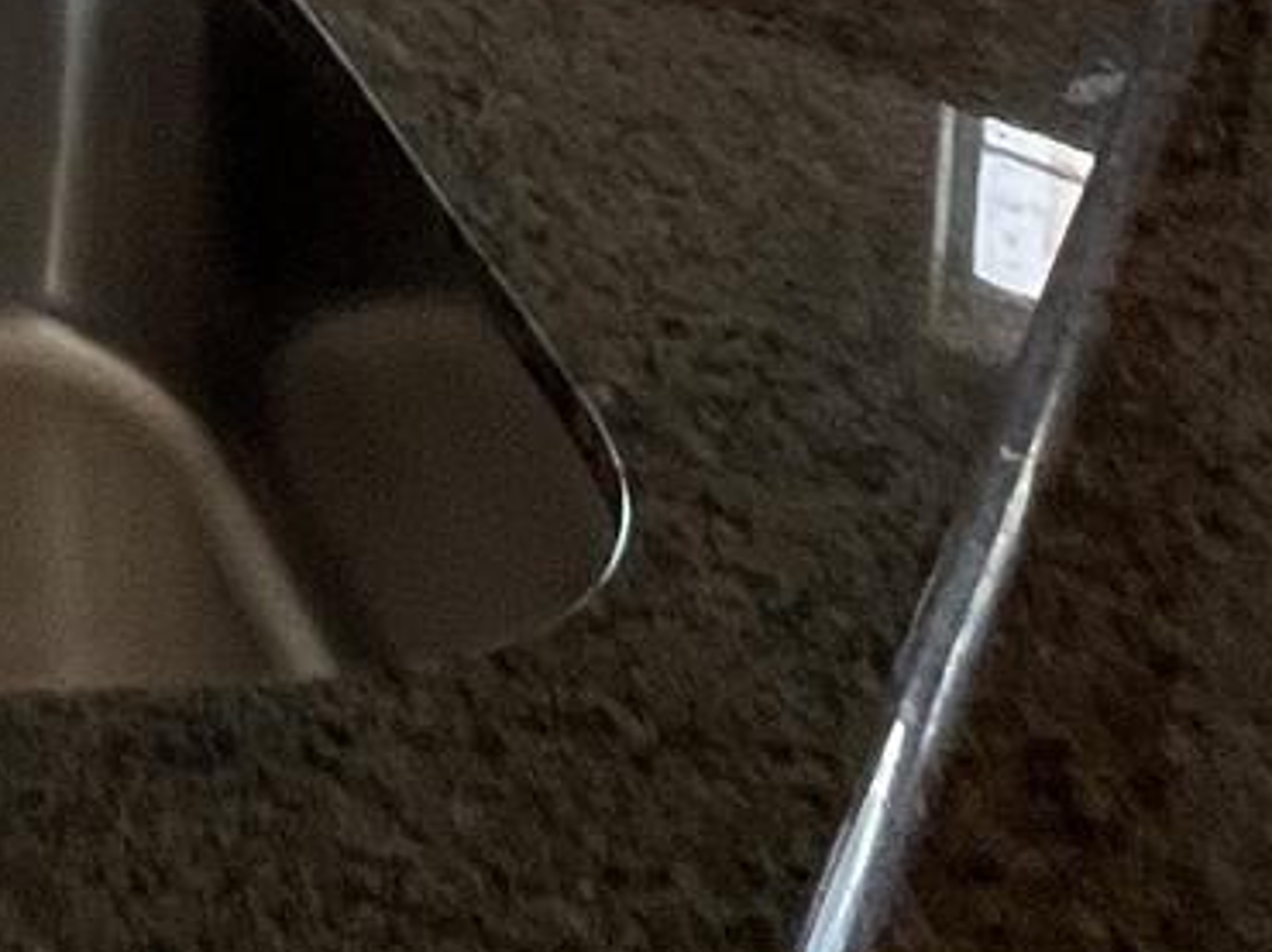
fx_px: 2644
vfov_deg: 14.5
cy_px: -1254
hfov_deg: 22.7
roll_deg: -0.7
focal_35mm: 72
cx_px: -567
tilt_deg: -6.8
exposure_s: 1/96
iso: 250
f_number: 1.8
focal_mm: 1.57
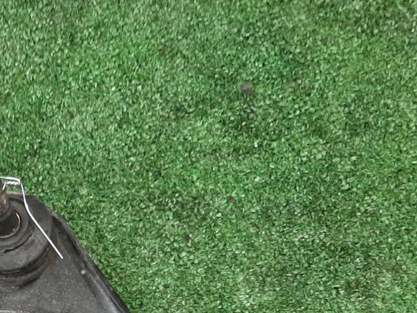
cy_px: 430
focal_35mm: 73
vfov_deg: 18.5
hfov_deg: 24.7
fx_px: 880
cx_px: -50
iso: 164
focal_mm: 3.93
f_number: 1.7
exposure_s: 1/50
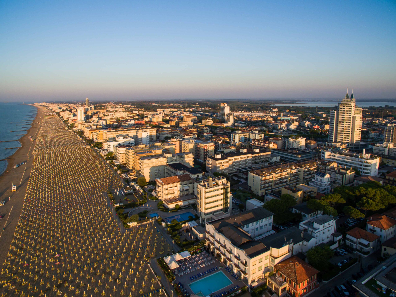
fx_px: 229
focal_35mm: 20
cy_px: 148
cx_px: 198
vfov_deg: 66.0
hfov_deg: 81.8
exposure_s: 1/350
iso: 100
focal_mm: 3.61
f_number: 2.8
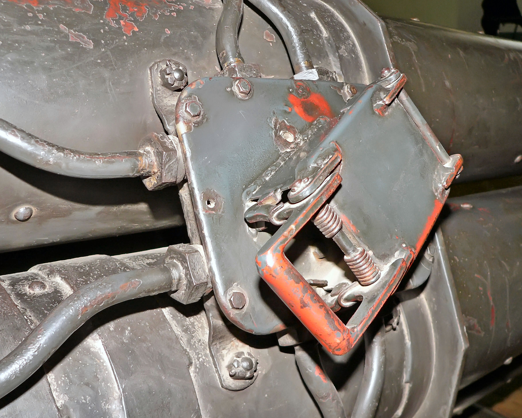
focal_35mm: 38
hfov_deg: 47.9
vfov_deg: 39.2
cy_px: 211
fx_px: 587
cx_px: 276
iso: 100
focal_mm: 6
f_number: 2.8
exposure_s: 1/60
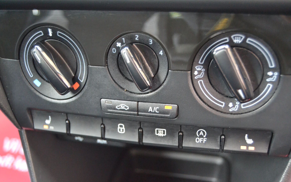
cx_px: 145
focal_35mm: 47
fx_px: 373
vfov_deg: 27.4
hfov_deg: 42.6
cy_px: 99
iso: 2800
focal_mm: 30
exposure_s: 1/60
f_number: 4.2
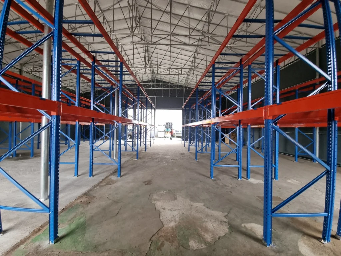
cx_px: 170
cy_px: 128
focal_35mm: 13
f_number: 2.2
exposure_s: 1/60
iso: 160
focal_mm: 2.2
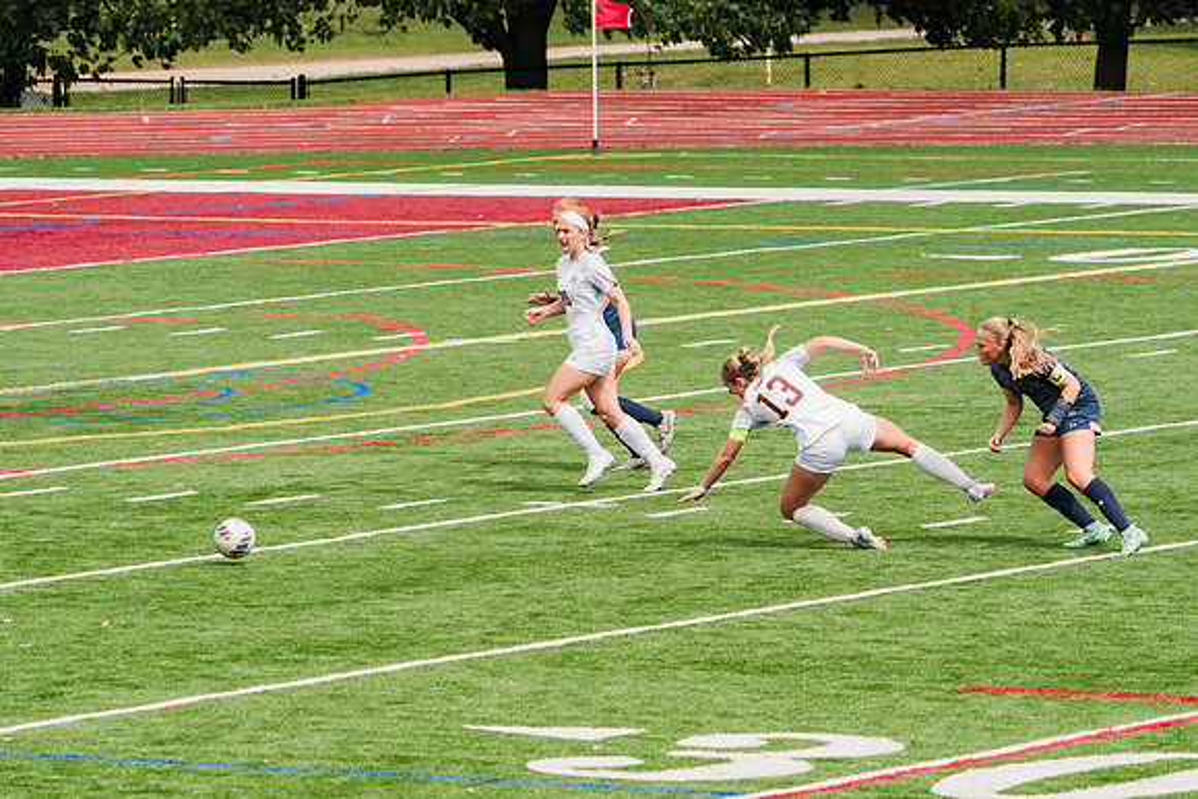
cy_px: 390
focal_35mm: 278
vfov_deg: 4.9
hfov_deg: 7.4
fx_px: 9252
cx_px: 569
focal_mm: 200
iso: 400
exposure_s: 1/1600
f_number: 5.6
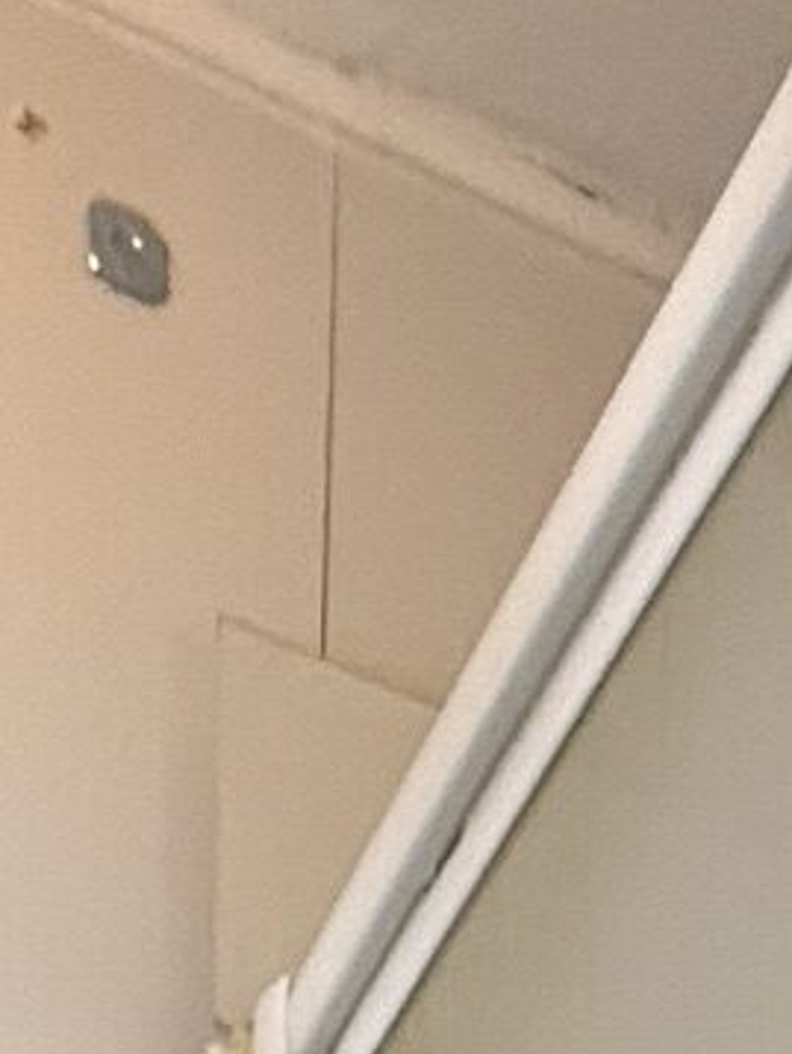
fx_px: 3047
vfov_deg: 11.5
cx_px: 660
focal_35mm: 100
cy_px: 3121
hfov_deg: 14.7
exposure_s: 1/100
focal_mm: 2.22
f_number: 2.2
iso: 320
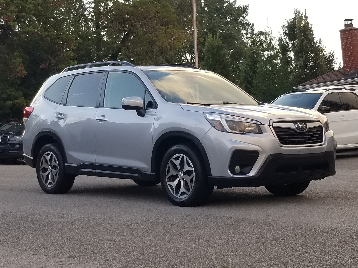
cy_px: 134
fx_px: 269
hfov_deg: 67.3
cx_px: 179
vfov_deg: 53.1
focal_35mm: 26
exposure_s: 1/341
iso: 50
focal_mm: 4.25
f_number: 1.7
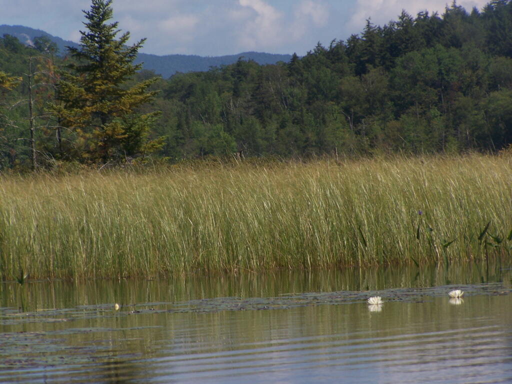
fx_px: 3964
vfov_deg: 5.5
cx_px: 256
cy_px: 192
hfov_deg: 7.4
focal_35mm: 268
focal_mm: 44.4
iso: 100
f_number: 7.1
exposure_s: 1/640
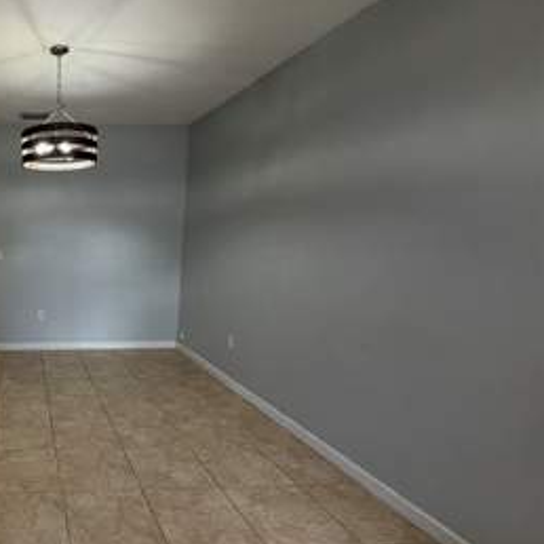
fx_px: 409
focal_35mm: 23
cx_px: 40
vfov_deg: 67.1
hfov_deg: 56.5
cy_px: 302
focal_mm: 2.22
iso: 250
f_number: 2.2
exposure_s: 1/120
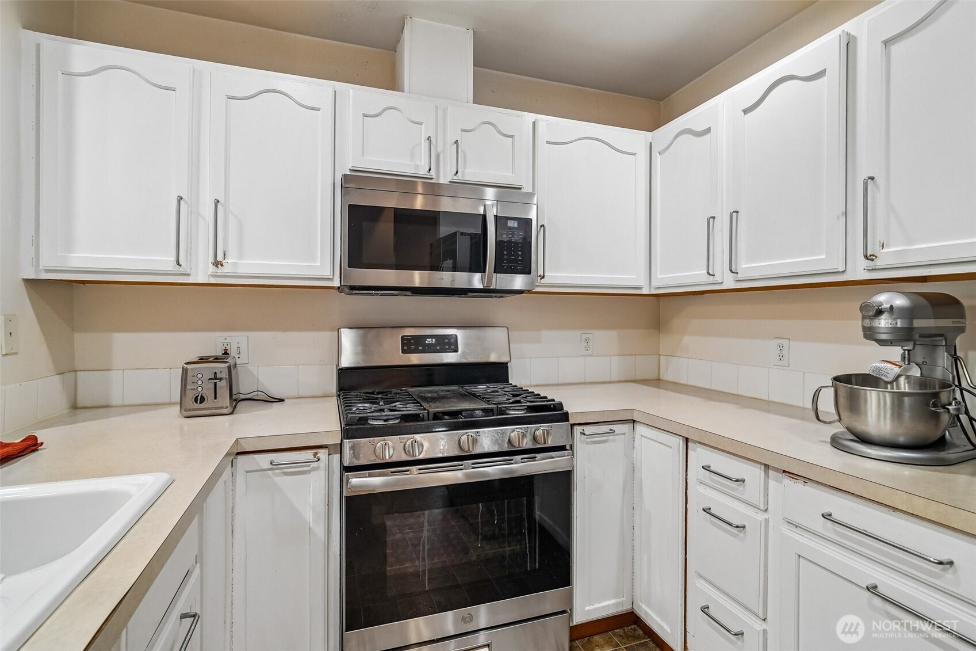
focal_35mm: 16
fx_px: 434
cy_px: 326
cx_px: 488
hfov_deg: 96.7
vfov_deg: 73.7
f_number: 8
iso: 1600
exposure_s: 1/10
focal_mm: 16
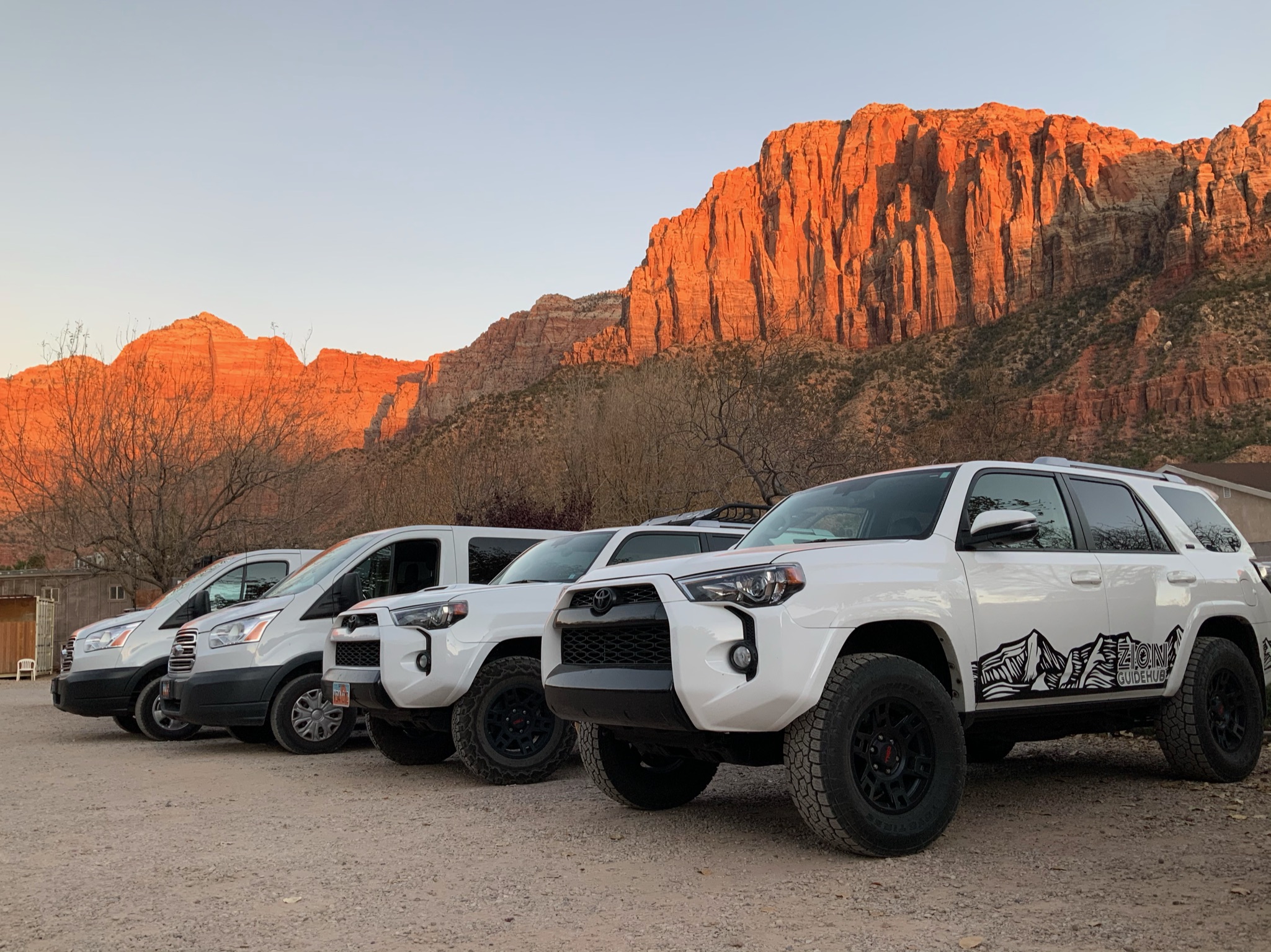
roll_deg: +2.4
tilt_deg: +7.0
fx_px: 1065
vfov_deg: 48.2
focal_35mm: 29
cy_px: 476
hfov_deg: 61.7
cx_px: 636
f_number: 1.8
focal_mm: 3
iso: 32
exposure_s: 1/120
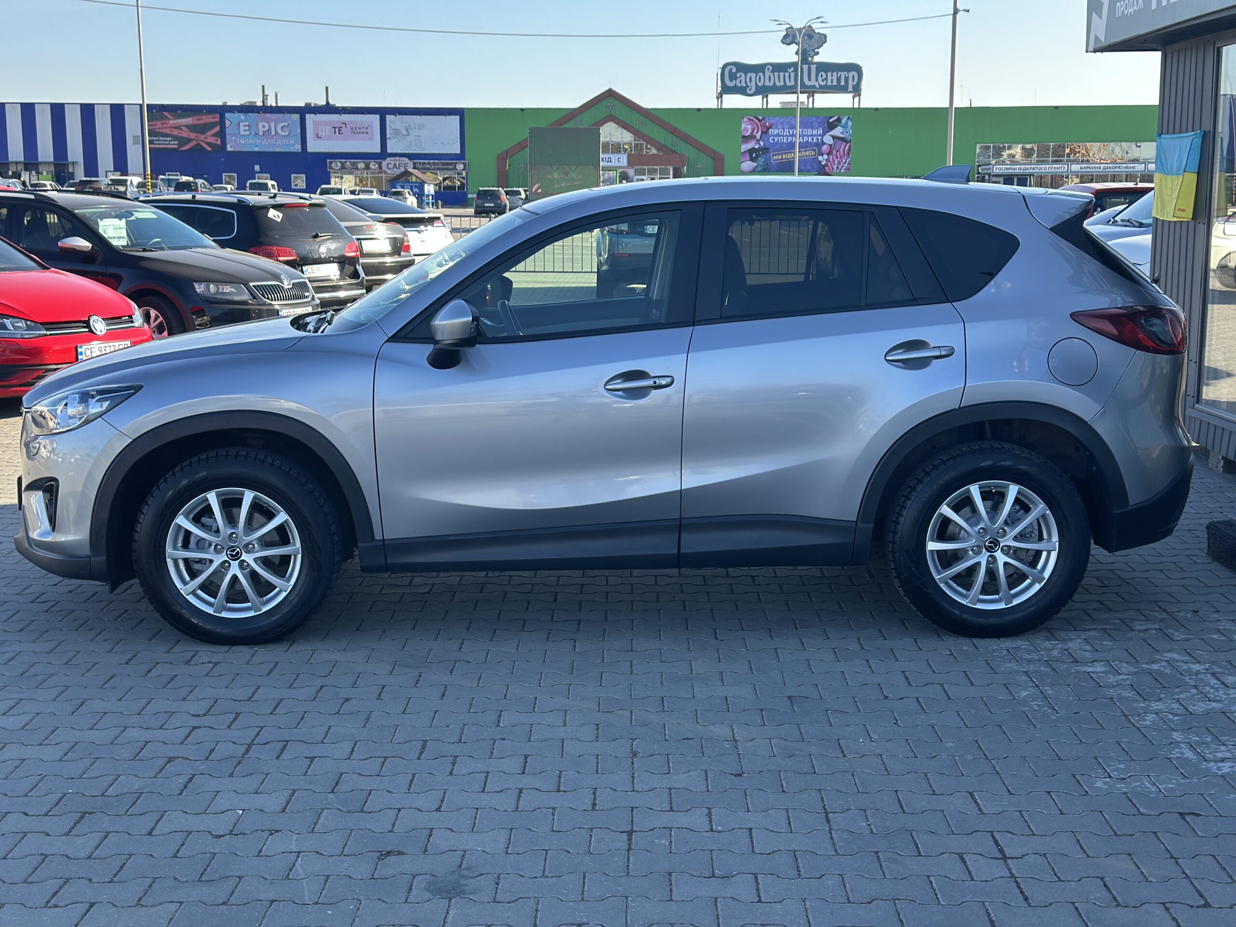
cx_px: 618
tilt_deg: -9.3
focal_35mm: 48
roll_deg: +0.0
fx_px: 1714
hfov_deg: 39.7
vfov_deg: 30.3
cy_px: 464
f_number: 1.78
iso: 80
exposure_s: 1/980
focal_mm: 6.86
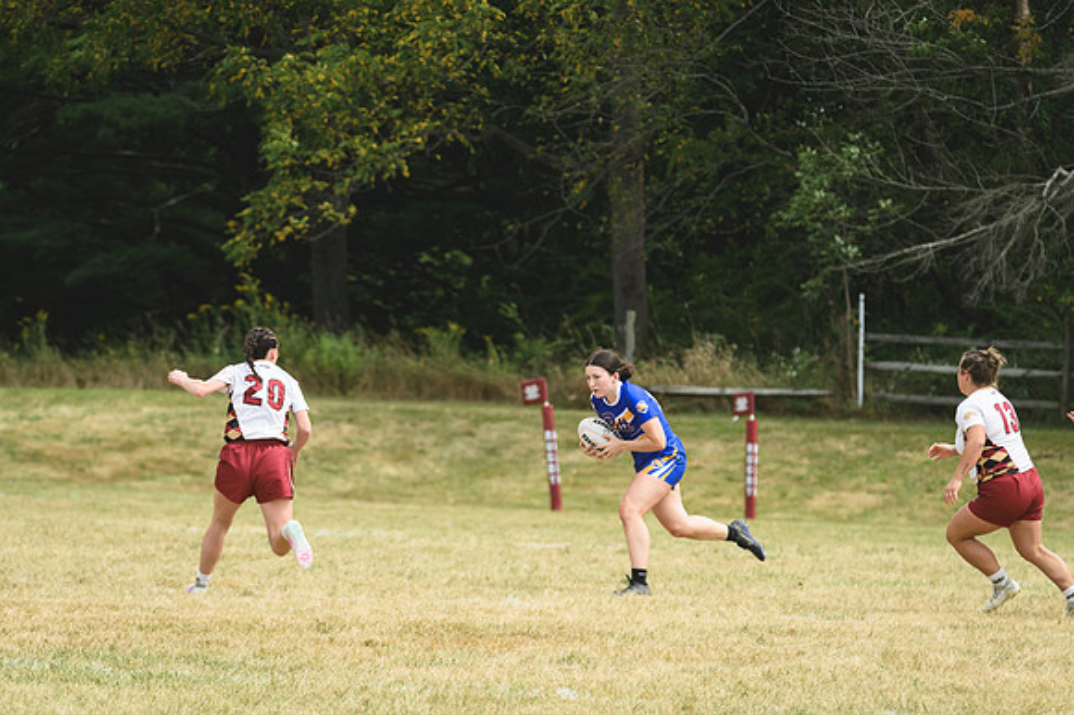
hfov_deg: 5.7
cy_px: 358
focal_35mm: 360
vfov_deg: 3.8
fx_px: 10733
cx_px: 537
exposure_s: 1/1000
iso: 360
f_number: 5.3
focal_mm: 240
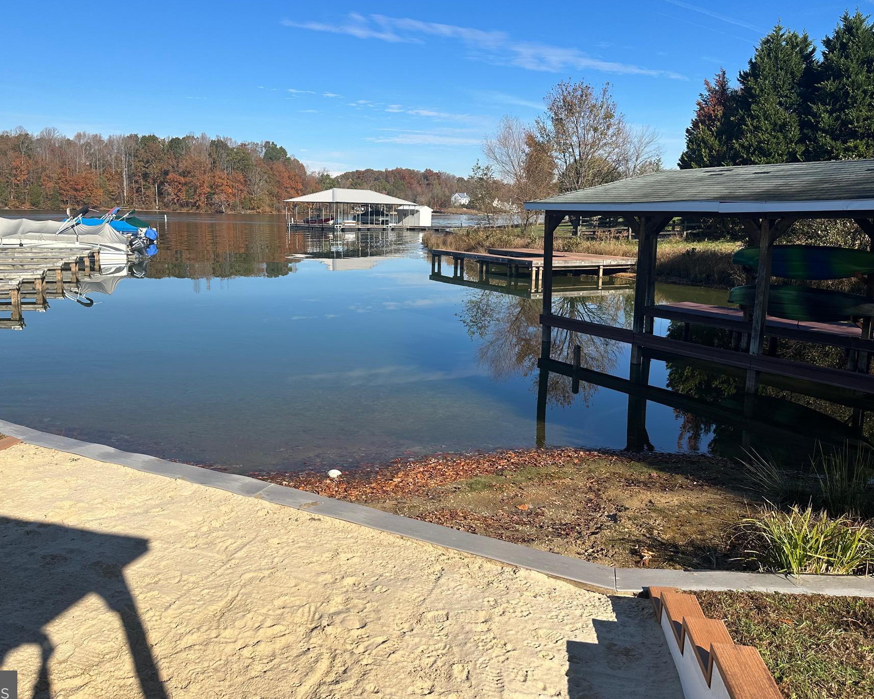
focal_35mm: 28
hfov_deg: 62.2
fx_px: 724
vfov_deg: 51.5
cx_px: 412
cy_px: 321
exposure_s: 1/4545
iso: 80
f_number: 1.78
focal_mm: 6.86
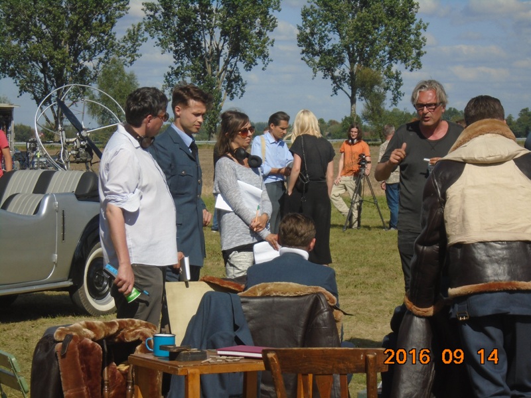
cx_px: 266
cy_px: 199
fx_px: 1994
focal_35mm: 130
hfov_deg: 15.2
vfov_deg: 11.4
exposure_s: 1/500
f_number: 6.4
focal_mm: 23
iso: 100
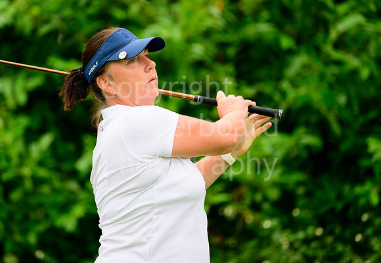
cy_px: 107
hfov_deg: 5.2
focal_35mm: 390
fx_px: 4175
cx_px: 146
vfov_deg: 3.6
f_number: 5.3
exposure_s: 1/2000
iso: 2000
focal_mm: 320
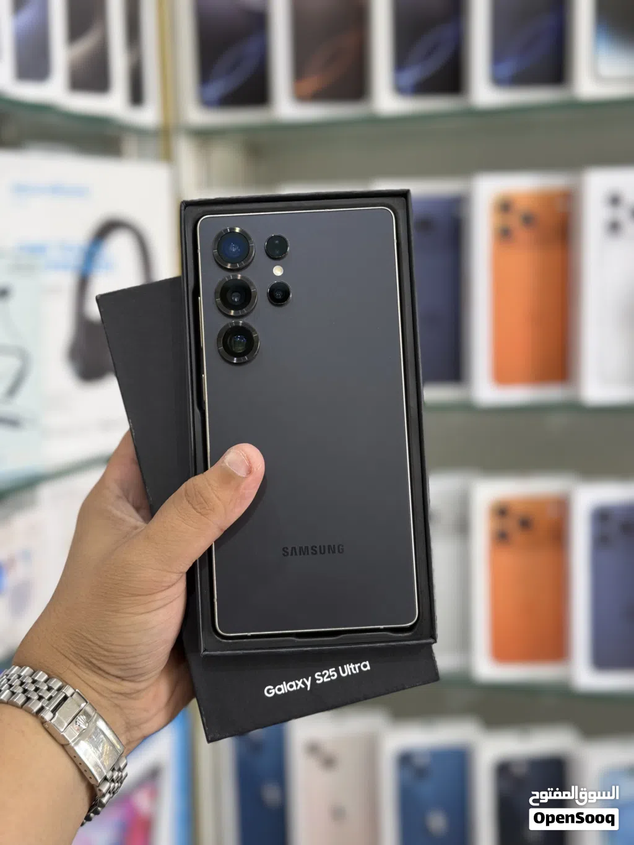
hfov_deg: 30.3
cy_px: 422
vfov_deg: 39.7
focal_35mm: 48
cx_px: 317
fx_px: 1172
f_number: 1.78
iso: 64
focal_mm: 6.76
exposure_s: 1/50
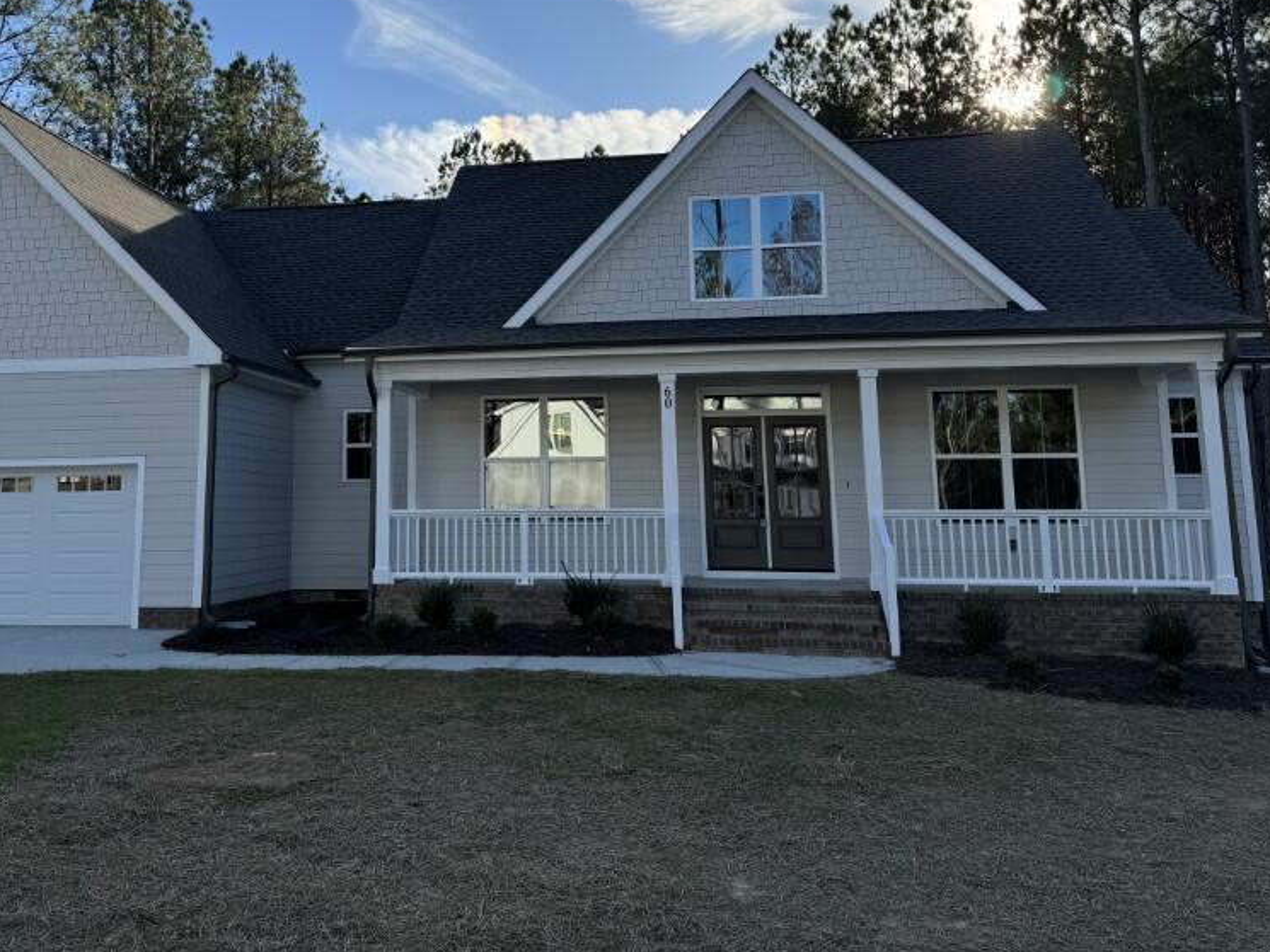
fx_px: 1211
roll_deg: +0.3
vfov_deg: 42.5
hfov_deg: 54.8
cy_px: 329
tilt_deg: +8.4
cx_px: 488
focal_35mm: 33
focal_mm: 6.76
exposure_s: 1/2415
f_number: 1.78
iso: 80
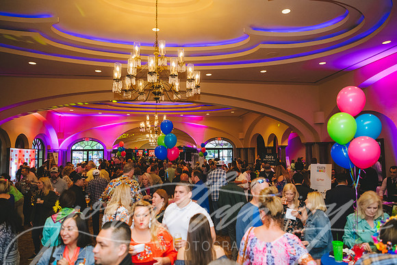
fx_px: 273
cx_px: 202
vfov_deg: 51.7
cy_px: 132
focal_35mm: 25
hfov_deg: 72.0
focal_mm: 24
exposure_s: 1/200
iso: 2200
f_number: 2.8
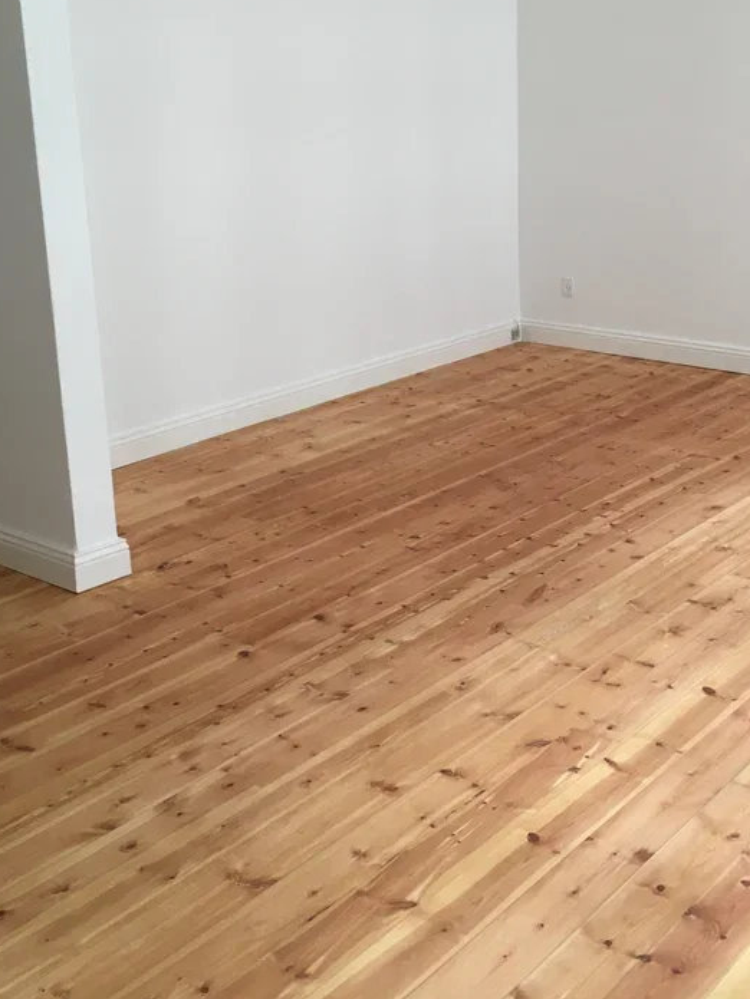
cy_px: 398
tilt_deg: -13.2
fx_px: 1300
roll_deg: +0.8
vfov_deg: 41.9
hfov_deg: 32.0
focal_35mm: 45
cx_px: 493
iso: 50
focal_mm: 4.15
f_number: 2.2
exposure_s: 1/33
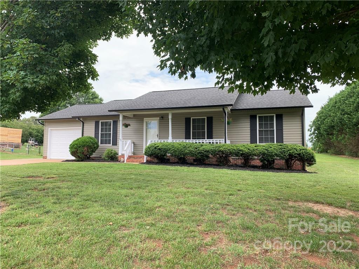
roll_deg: +0.0
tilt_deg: +5.5
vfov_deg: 53.1
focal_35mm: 26
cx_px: 180
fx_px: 270
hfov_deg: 67.3
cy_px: 134
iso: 25
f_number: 1.8
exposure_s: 1/546
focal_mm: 4.25
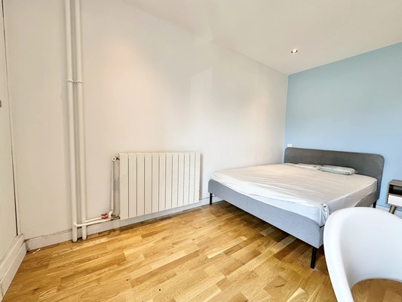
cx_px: 201
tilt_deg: -3.9
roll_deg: -1.5
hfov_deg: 102.1
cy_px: 151
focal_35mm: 14
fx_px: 163
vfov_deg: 85.7
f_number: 2.2
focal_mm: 2.22
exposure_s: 1/99
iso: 80
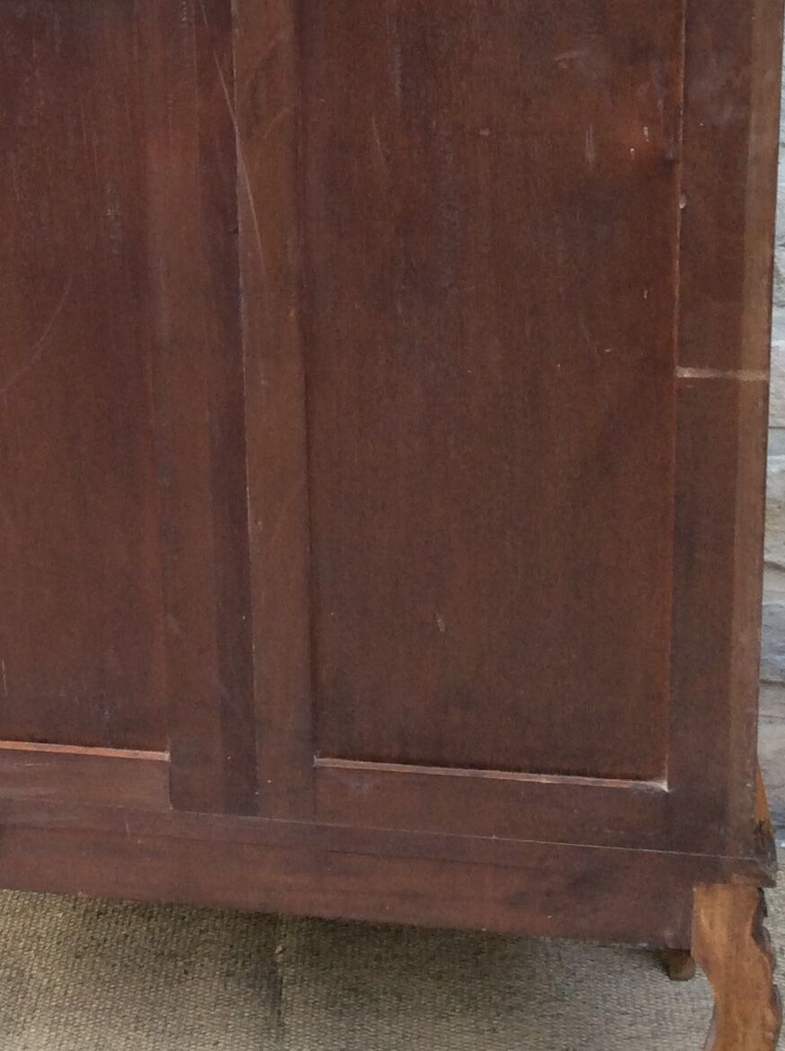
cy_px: 43
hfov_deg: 20.2
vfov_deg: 26.2
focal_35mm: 71
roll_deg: +3.3
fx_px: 2152
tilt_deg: -16.2
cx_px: 65
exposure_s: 1/50
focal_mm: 3.3
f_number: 2.4
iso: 40
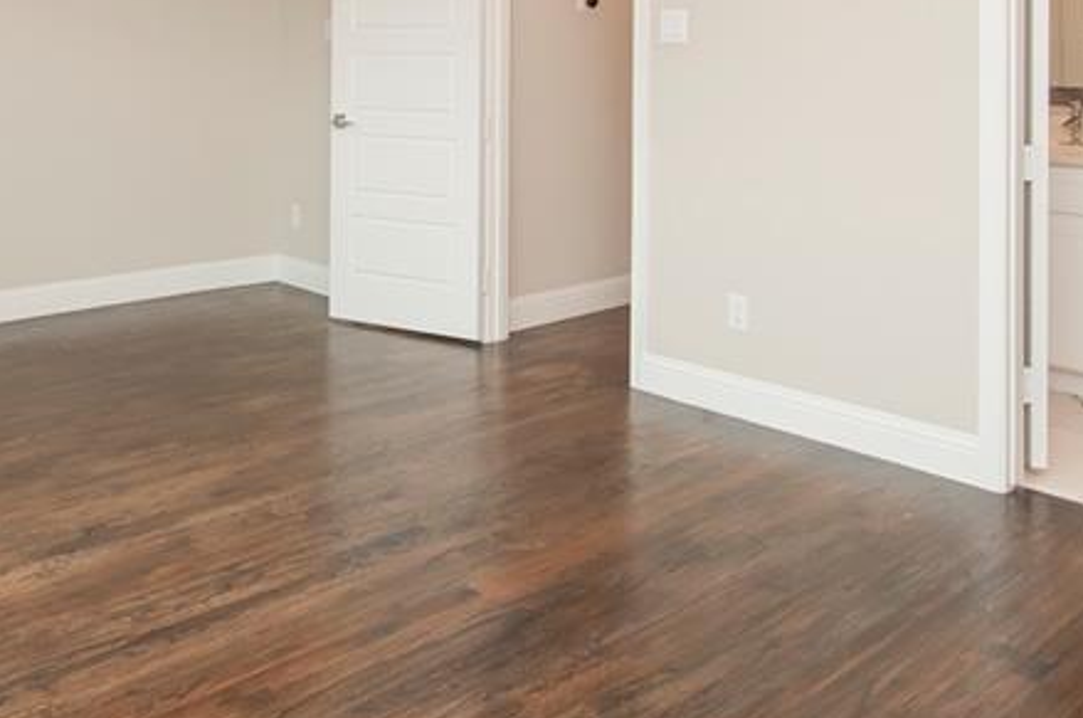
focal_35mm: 35
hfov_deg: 54.5
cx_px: 545
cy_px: 30
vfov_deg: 34.8
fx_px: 1051
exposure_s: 1/125
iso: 800
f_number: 5.6
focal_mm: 10
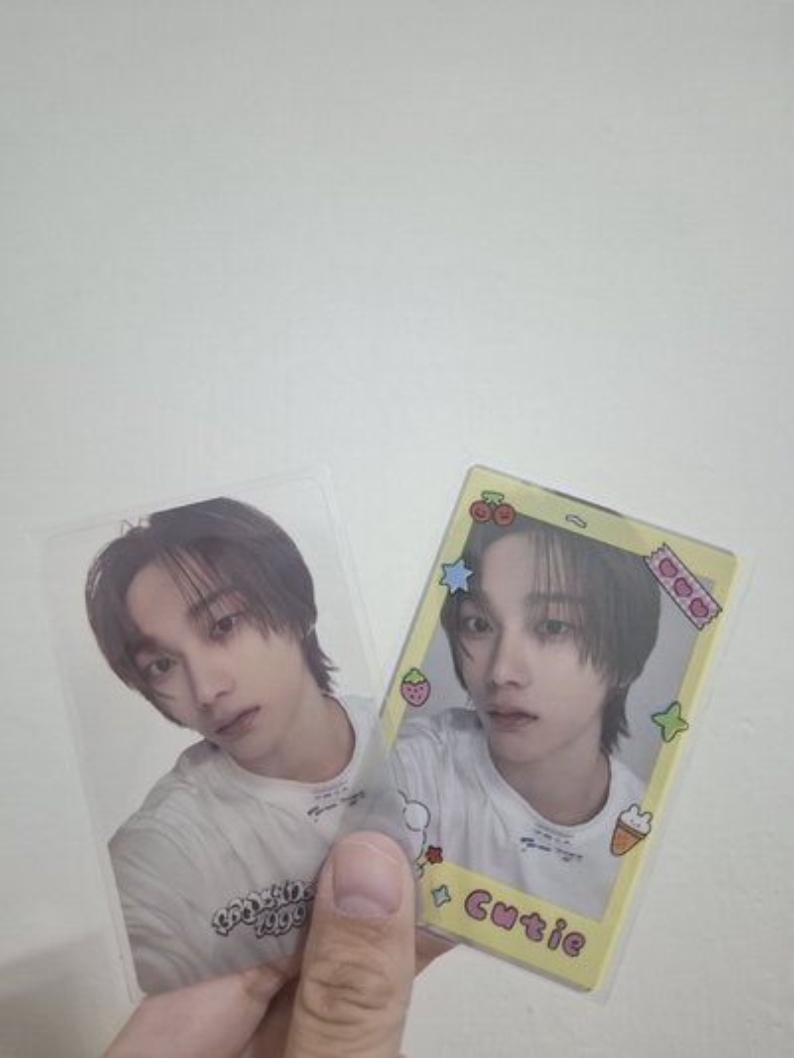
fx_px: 703
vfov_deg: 73.9
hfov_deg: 58.9
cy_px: 529
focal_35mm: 23
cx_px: 397
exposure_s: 1/30
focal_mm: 5.54
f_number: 1.8
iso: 320
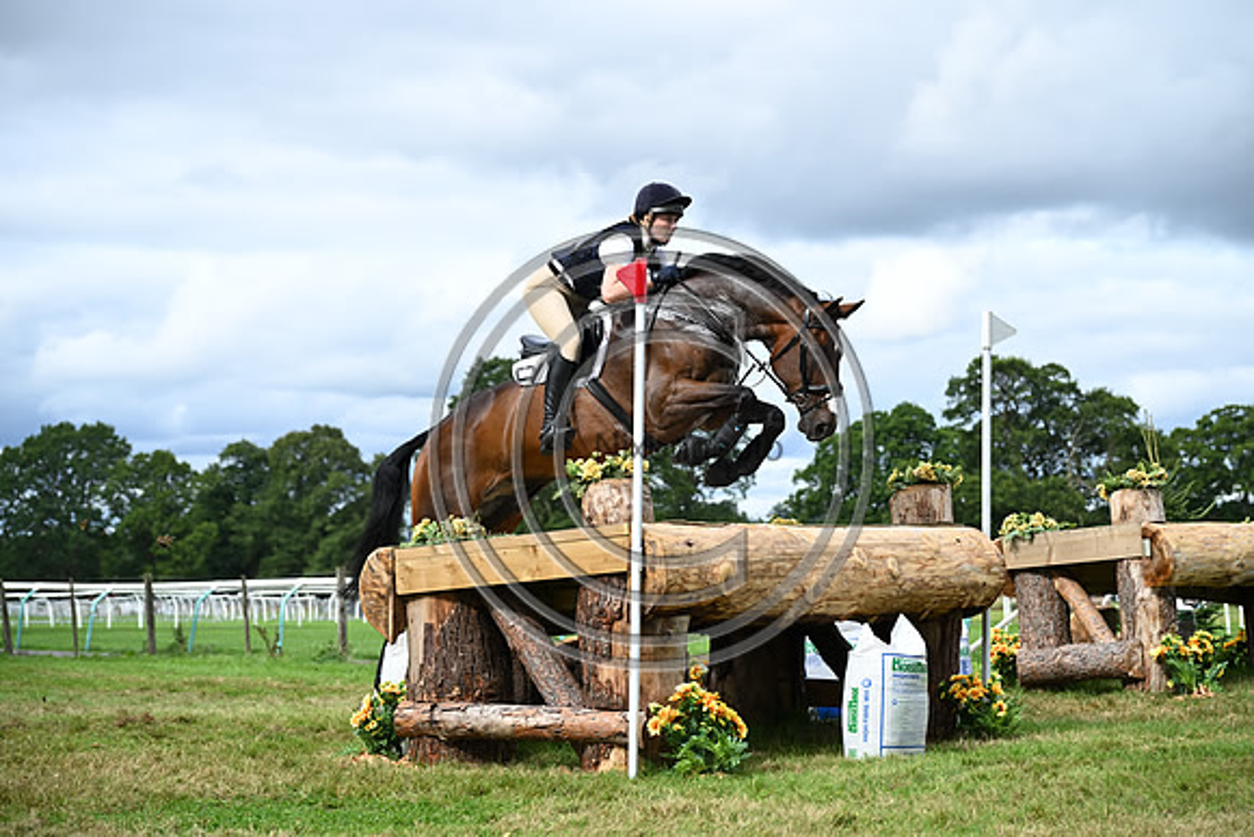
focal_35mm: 77
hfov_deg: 26.3
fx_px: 2683
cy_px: 418
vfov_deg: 17.7
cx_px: 627
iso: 360
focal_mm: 77
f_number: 4.5
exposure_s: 1/1250
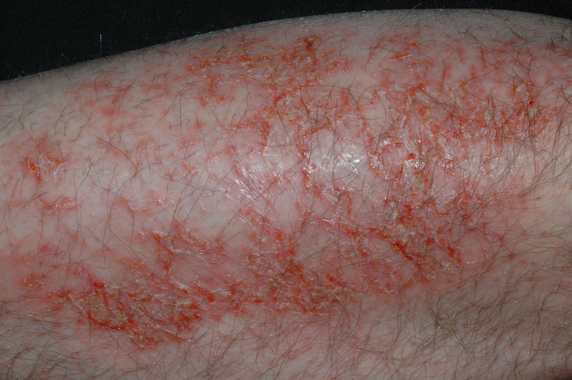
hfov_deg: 22.6
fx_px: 1429
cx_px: 286
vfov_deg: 15.2
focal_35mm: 90
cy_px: 190
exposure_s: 1/60
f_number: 29
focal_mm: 60
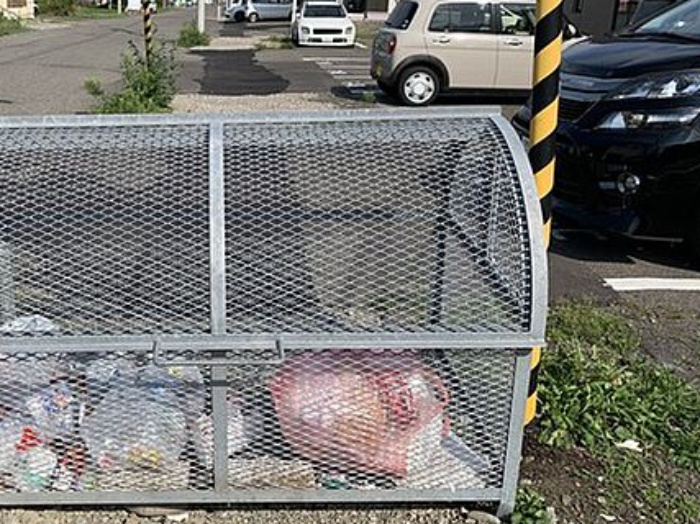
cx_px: 198
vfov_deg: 36.6
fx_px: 788
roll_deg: -2.9
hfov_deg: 46.6
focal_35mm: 39
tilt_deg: -13.6
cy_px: 203
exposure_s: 1/2611
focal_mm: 4.25
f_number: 1.8
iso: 25
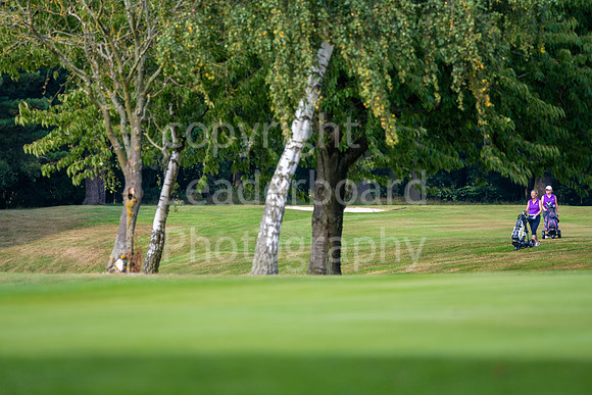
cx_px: 296
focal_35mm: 300
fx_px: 4934
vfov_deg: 4.6
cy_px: 198
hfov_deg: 6.9
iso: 200
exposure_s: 1/800
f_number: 5
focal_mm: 300
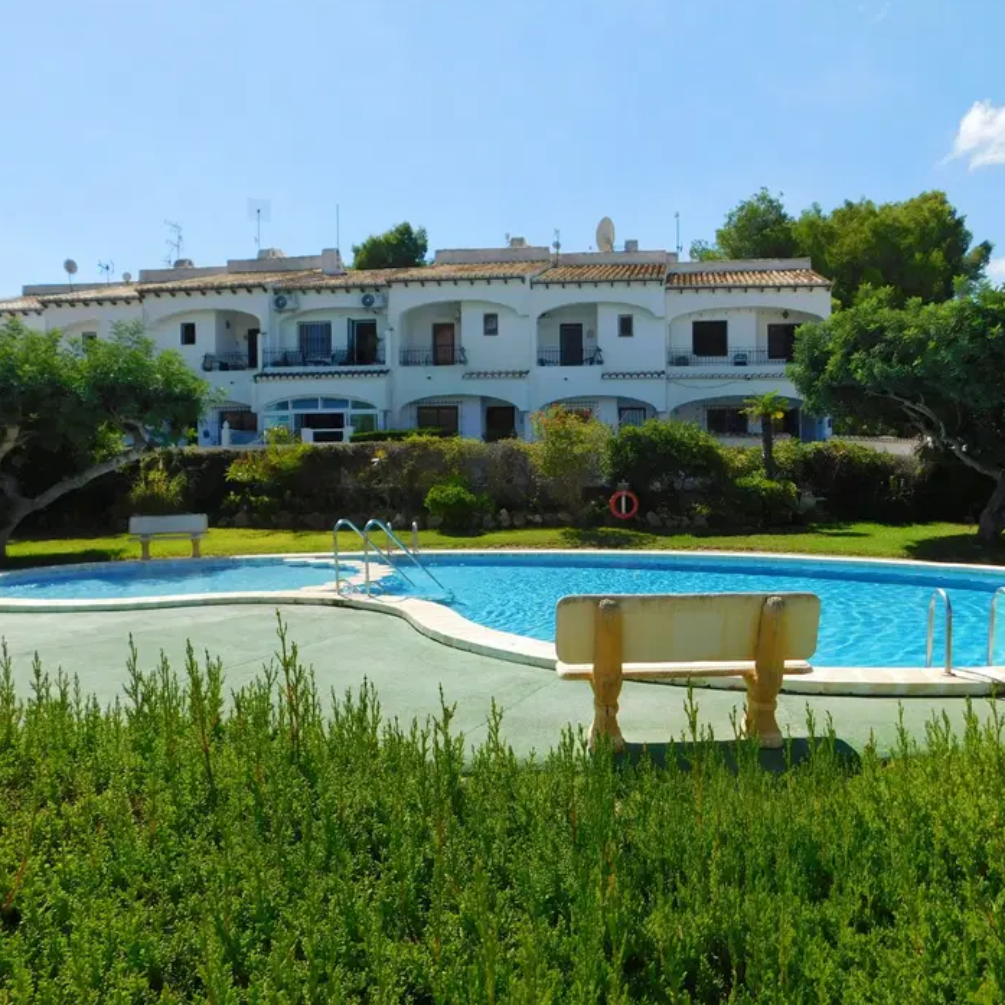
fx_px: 920
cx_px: 593
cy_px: 499
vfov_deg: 57.3
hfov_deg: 56.9
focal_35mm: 28
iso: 125
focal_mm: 4
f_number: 6
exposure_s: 1/500
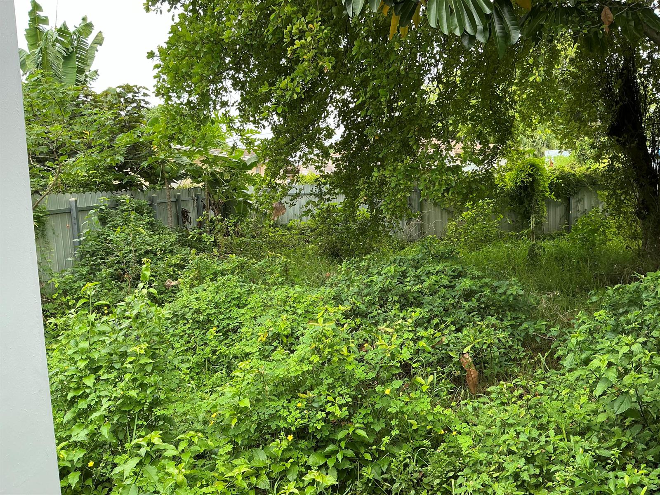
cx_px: 330
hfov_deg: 63.4
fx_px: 534
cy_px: 248
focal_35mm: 28
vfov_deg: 49.7
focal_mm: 3
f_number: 1.8
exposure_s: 1/123
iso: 25
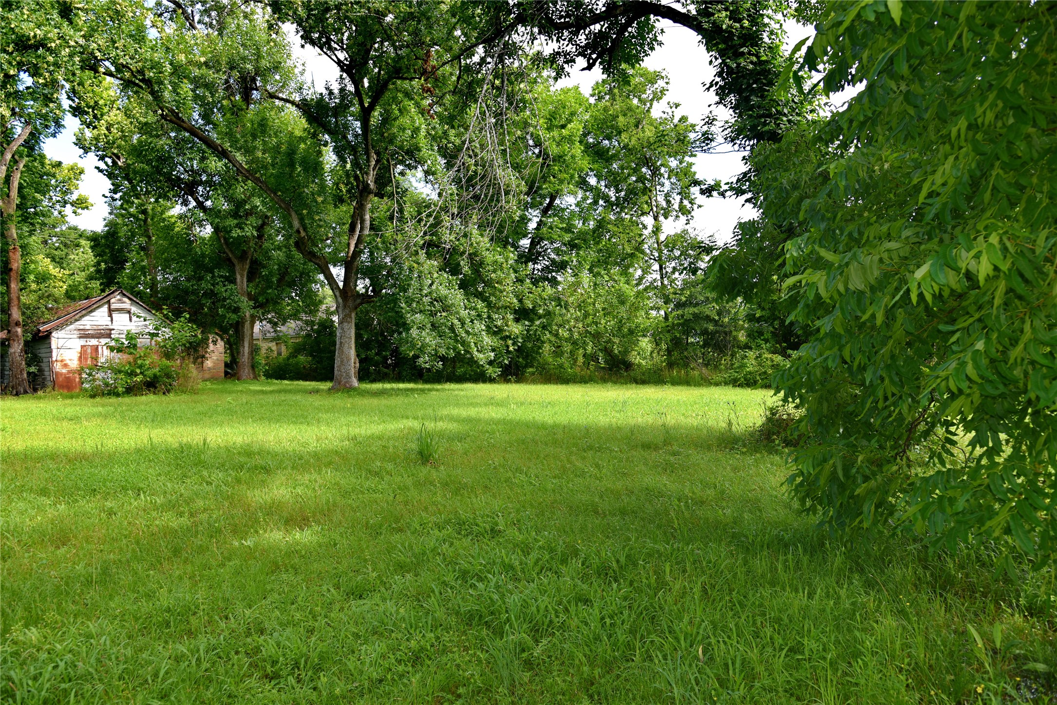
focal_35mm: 24
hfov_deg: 73.7
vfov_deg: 53.2
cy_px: 352
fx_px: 705
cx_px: 528
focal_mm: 24
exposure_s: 1/125
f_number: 5.6
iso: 125
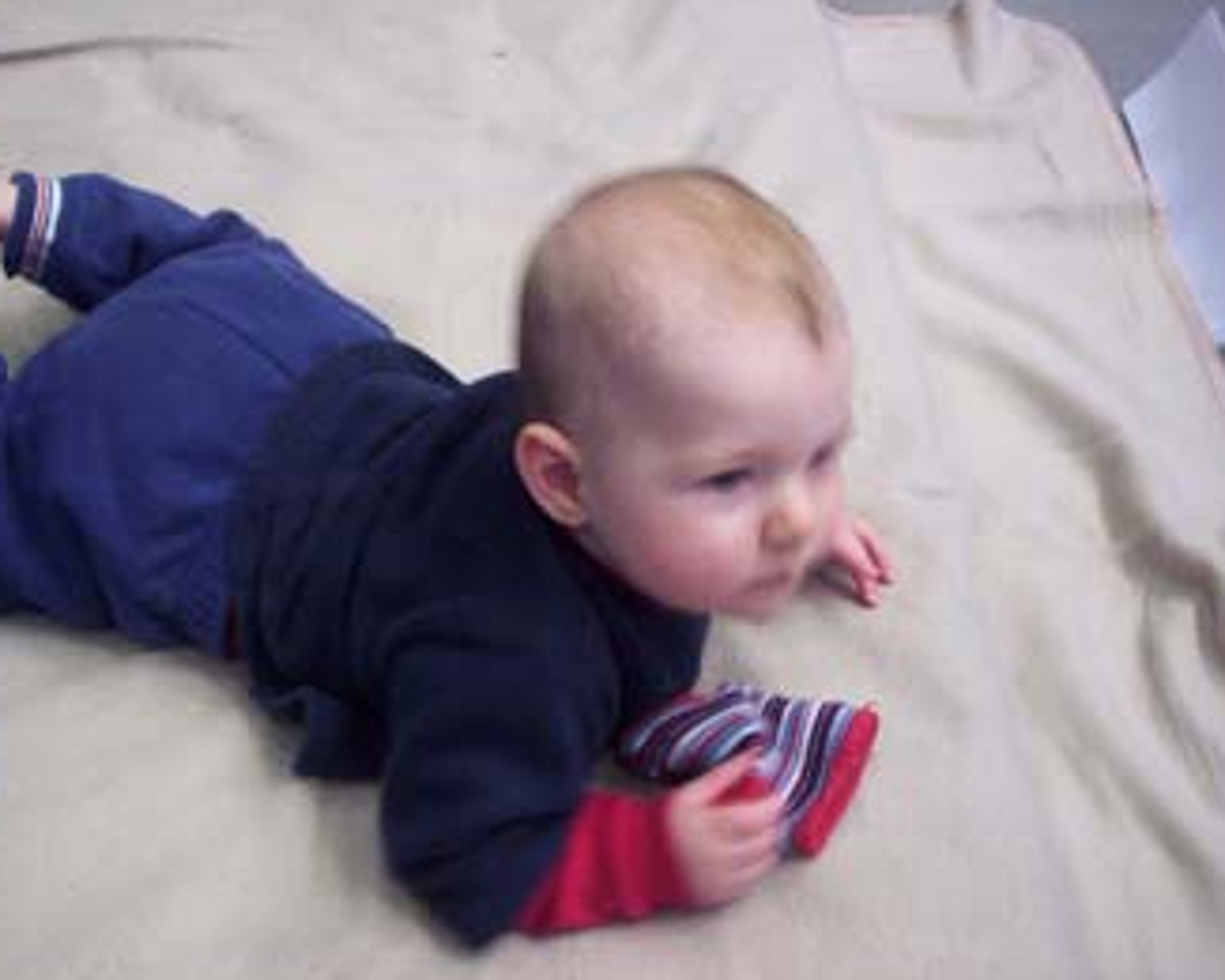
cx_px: 607
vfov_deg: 37.3
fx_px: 1450
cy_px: 490
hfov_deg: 45.8
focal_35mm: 40
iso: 200
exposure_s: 1/19
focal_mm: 4.99
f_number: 4.5
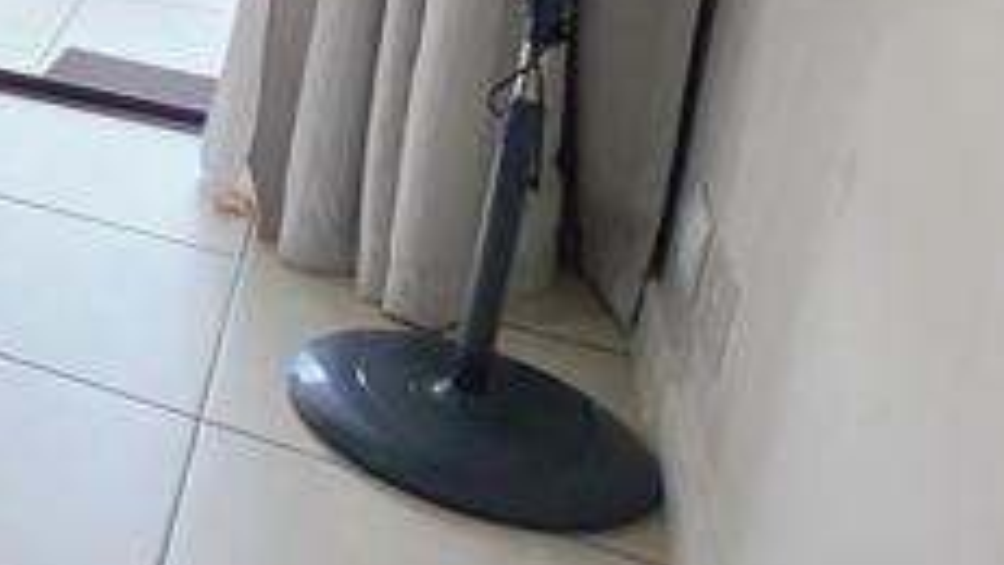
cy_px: -148
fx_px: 1305
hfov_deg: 24.8
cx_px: -674
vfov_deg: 22.2
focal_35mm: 49
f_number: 1.9
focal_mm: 2.2
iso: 80
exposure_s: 1/100
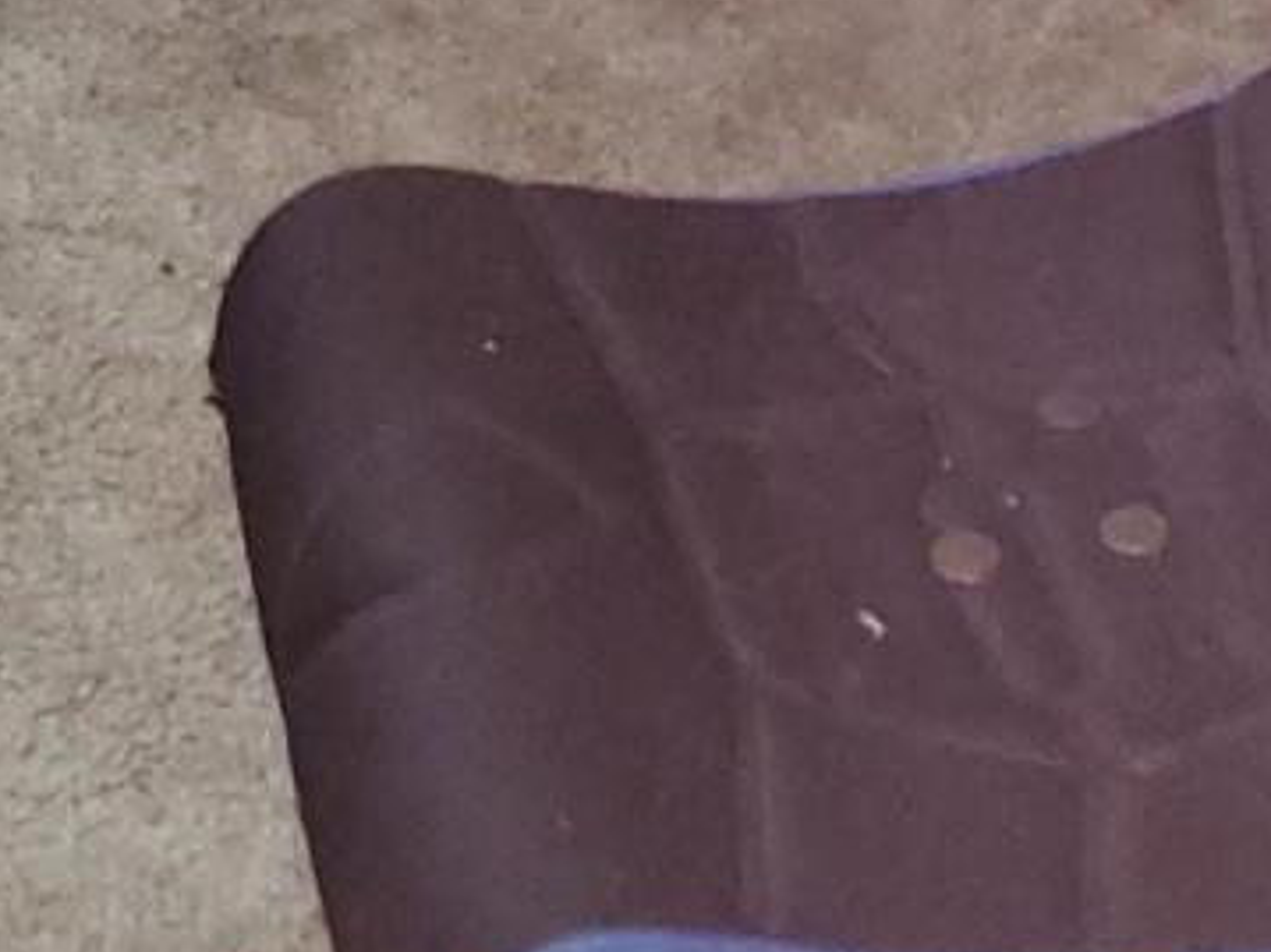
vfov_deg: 8.4
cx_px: -648
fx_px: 5322
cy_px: -1982
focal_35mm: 145
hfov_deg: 12.9
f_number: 1.5
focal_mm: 4.3
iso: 160
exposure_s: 1/10
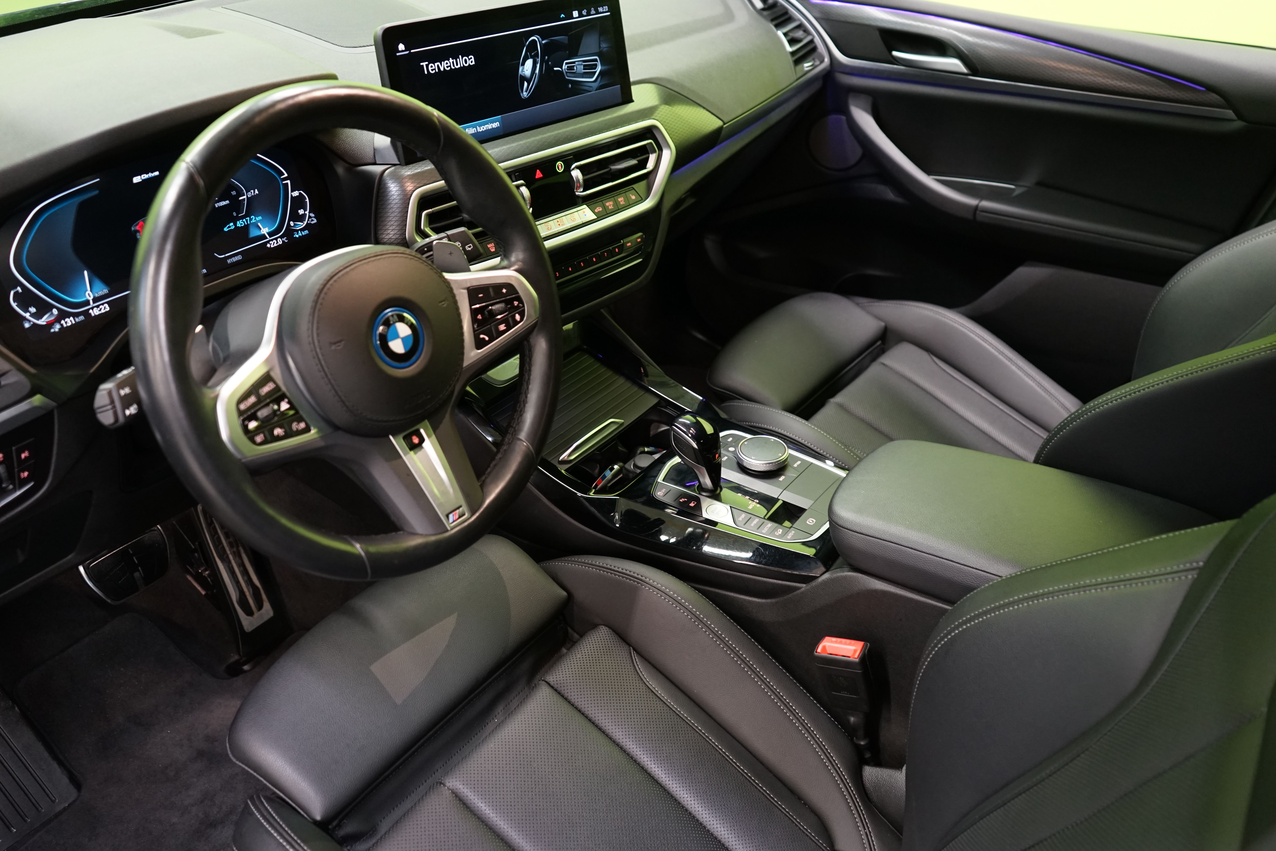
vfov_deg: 45.0
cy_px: 426
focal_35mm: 29
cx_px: 638
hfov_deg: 63.7
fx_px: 1028
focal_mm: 29
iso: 1600
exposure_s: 1/20
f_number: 4
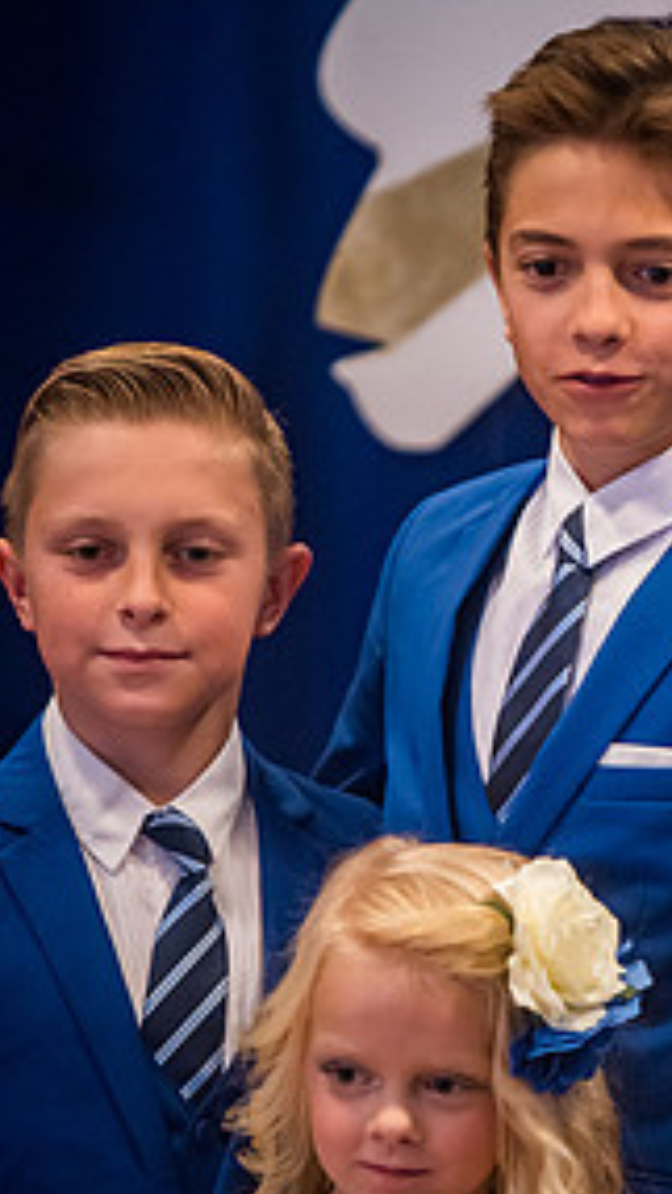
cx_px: 618
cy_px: 635
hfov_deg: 4.1
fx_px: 9403
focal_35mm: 297
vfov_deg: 7.3
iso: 3200
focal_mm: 180
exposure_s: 1/200
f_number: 2.8
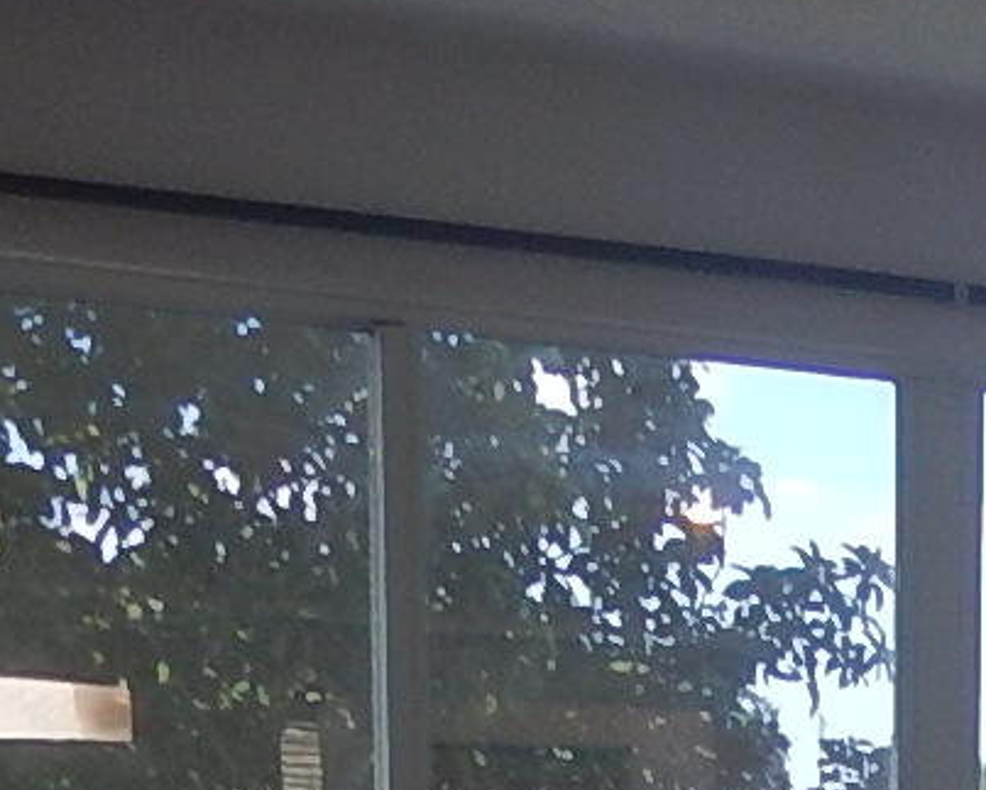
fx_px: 3855
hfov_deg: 13.6
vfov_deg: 10.4
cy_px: 1776
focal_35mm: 132
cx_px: 1522
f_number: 2.8
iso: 125
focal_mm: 4.3
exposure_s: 1/125
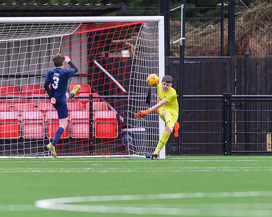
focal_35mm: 751
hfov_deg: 2.6
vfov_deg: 2.1
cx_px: 161
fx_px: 6040
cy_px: 131
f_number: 2.8
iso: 2500
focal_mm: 400
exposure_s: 1/2000
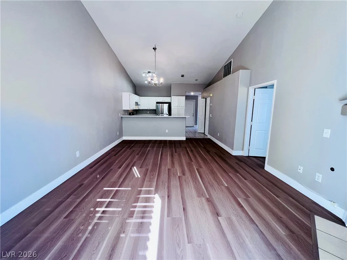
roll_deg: -1.1
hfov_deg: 106.2
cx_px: 174
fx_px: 130
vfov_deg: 89.9
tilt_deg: -9.2
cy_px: 130
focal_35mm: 13
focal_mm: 1.57
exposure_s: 1/120
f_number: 1.8
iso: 125
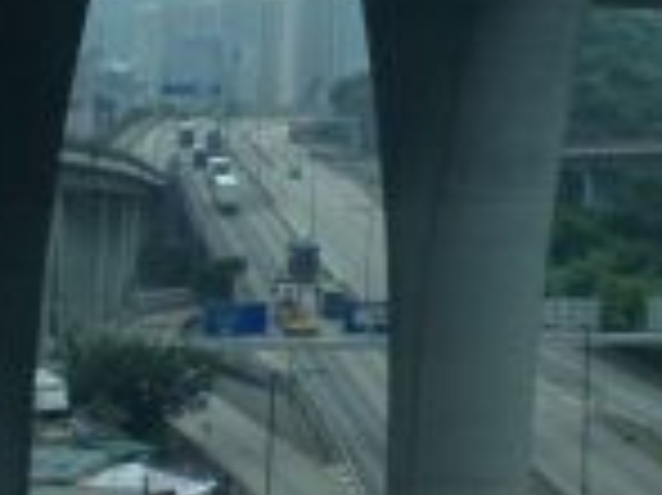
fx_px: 2140
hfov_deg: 17.3
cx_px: 626
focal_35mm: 112
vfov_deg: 13.1
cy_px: 20
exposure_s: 1/704
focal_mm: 4.13
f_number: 2.4
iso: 50
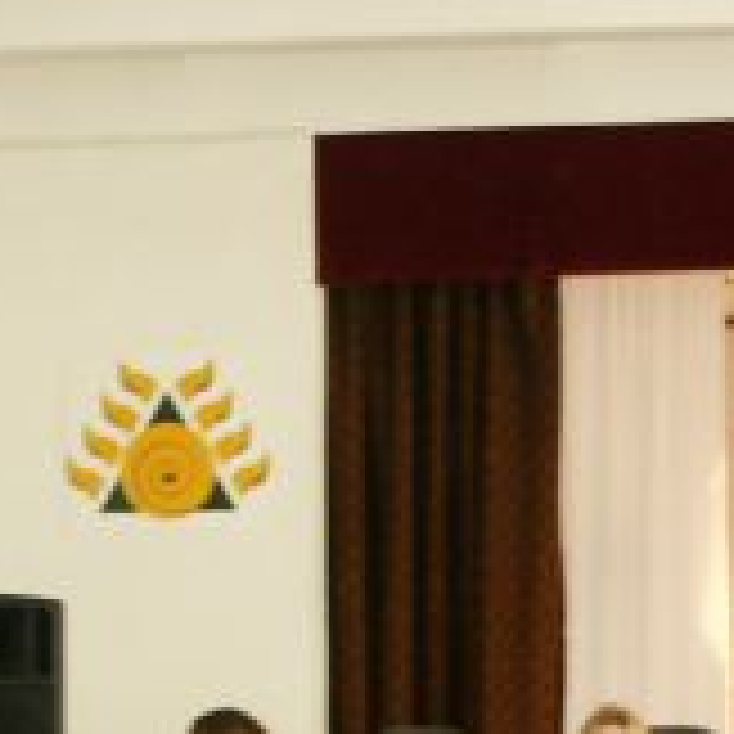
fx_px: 2735
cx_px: 383
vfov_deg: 14.9
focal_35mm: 114
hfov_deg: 15.3
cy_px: 833
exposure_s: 1/45
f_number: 3
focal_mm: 7.18
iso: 200
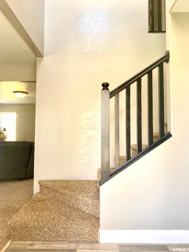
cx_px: 94
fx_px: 189
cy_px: 126
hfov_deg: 53.1
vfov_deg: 67.3
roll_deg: -0.7
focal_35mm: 26
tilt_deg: +4.3
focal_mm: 4.25
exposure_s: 1/121
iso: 80
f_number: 1.8
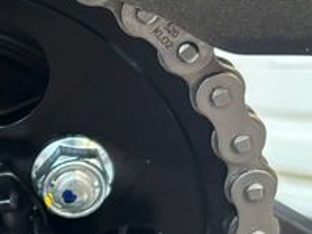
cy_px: 256
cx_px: -108
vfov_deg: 17.2
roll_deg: +0.7
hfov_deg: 21.1
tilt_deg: -14.8
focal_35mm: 83
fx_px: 748
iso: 500
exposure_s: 1/44
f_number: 1.6
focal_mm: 5.96
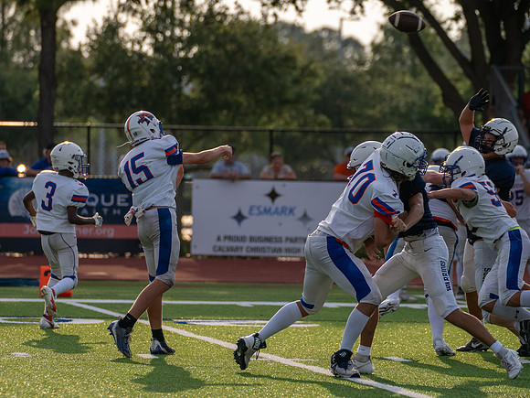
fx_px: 4888
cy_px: 210
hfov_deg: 6.2
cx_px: 216
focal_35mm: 319
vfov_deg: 4.7
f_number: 5.6
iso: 250
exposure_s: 1/1250
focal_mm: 280
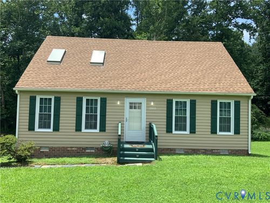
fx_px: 226
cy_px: 102
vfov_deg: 48.2
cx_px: 135
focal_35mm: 29
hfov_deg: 61.7
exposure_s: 1/855
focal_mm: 3
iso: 16
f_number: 1.8
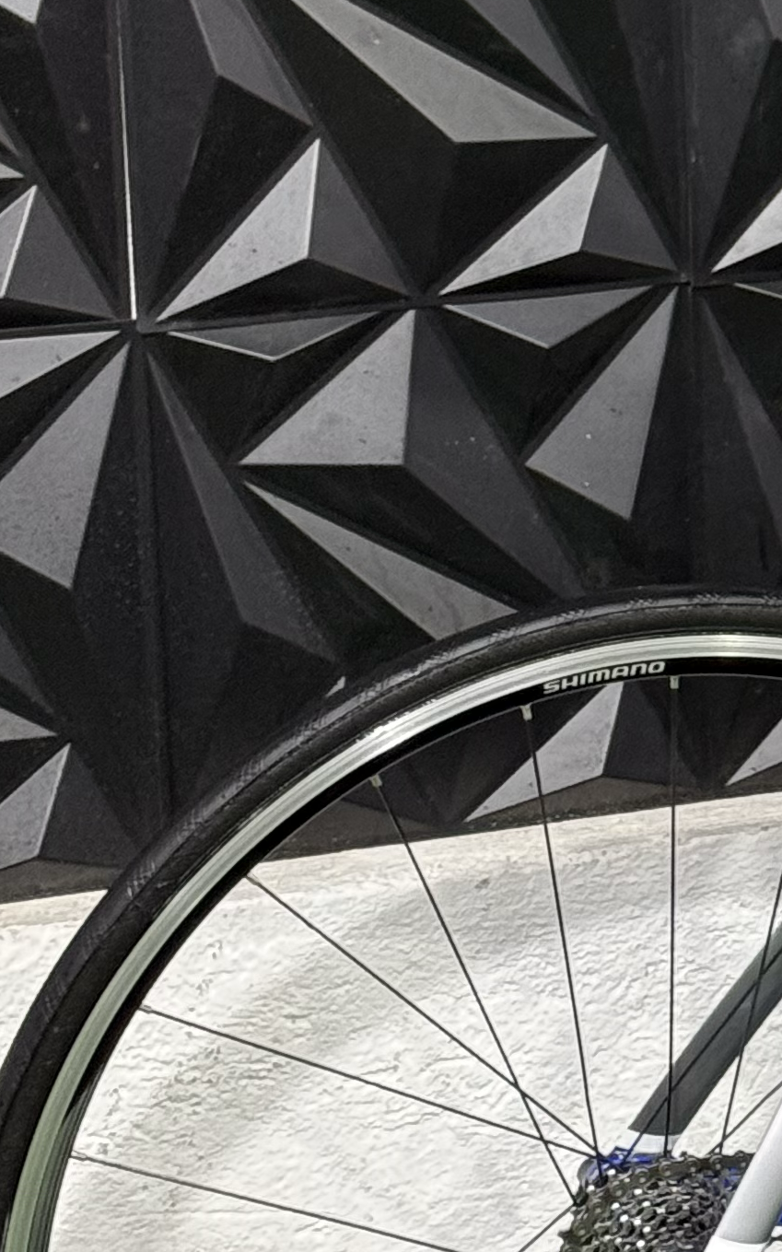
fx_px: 5151
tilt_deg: -9.5
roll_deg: -0.7
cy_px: 207
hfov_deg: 8.4
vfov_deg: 13.8
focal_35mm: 151
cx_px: 1352
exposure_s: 1/60
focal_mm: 6.76
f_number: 1.78
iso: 160
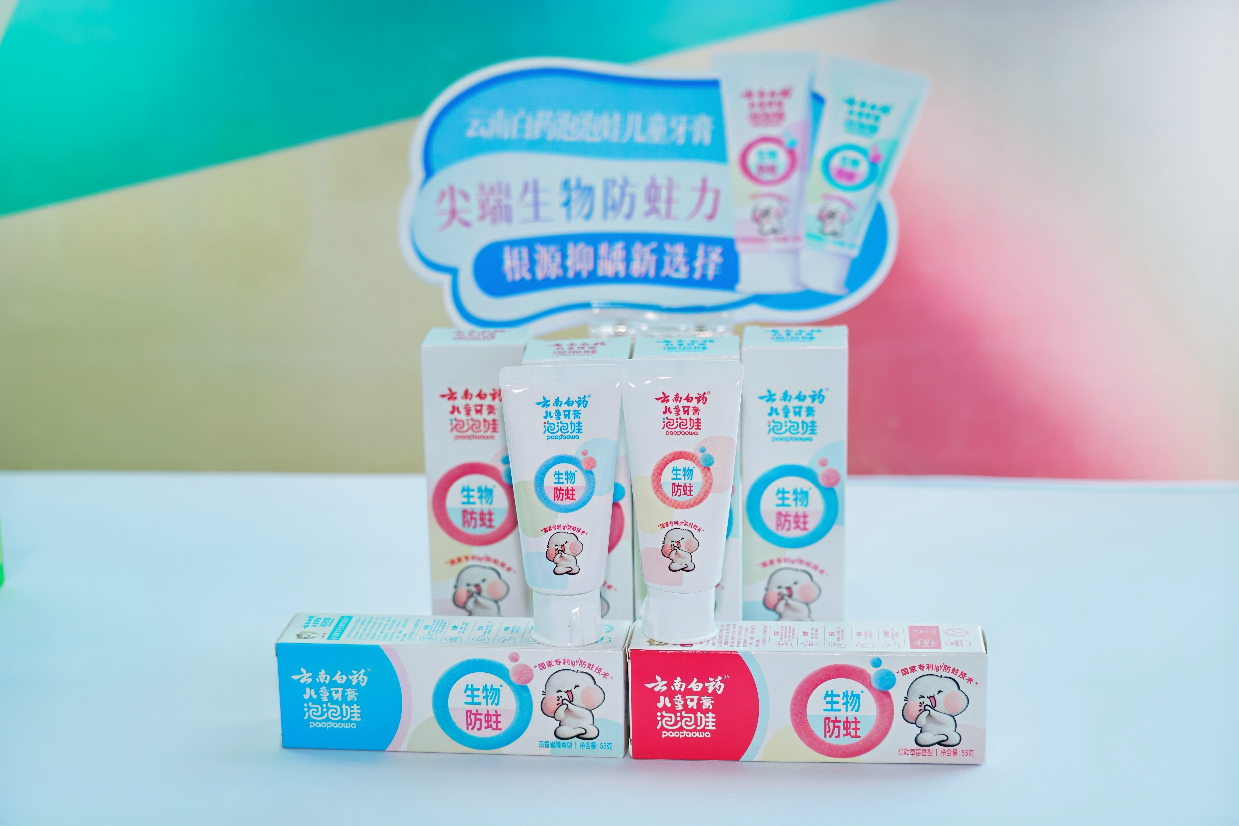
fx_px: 2065
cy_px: 413
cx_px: 620
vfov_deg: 22.6
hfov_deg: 33.4
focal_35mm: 60
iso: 125
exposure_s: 1/125
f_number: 4
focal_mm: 60
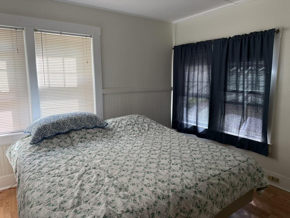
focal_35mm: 24
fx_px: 201
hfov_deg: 71.6
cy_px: 109
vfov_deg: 56.8
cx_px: 145
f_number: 1.78
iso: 200
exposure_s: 1/220
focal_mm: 6.76
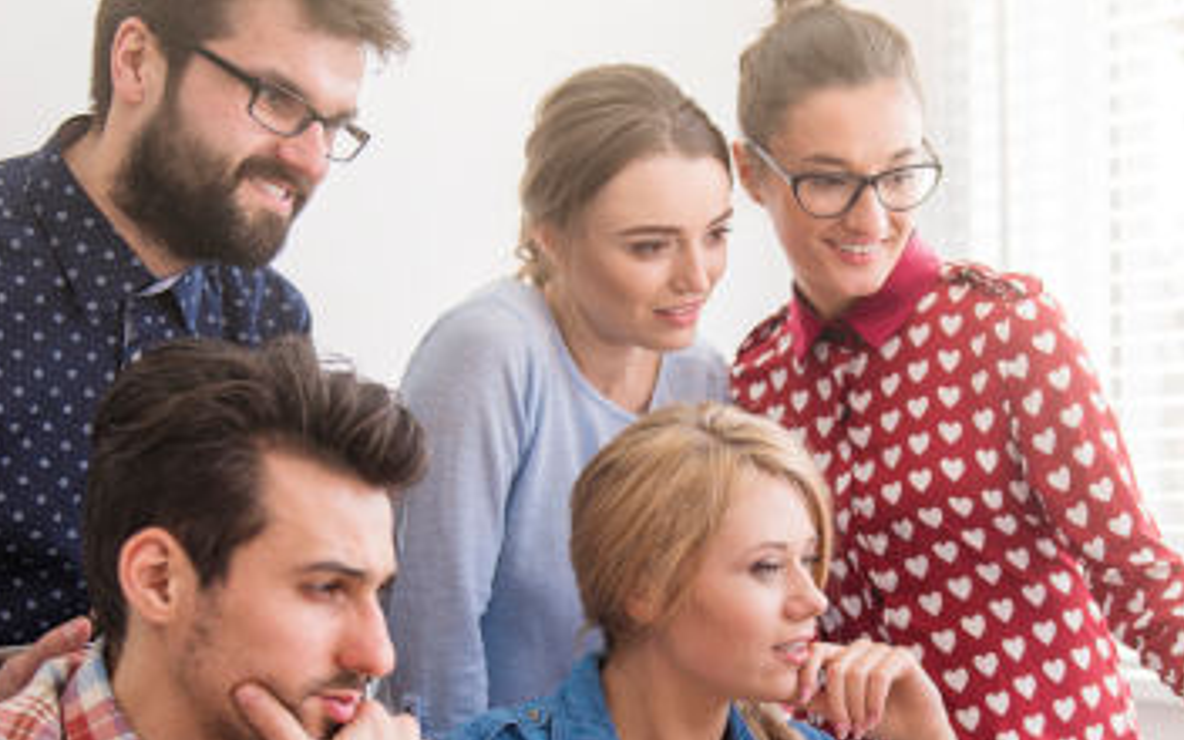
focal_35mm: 66
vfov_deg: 19.5
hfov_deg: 30.9
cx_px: 747
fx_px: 2130
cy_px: 589
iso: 100
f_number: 2.8
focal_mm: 38
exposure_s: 1/100
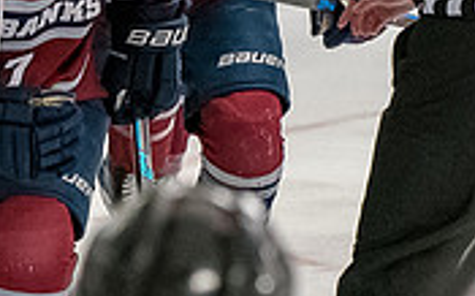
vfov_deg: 1.3
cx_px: 105
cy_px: -44
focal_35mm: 1044
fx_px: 13502
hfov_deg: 2.0
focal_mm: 135
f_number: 4
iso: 6400
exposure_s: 1/800
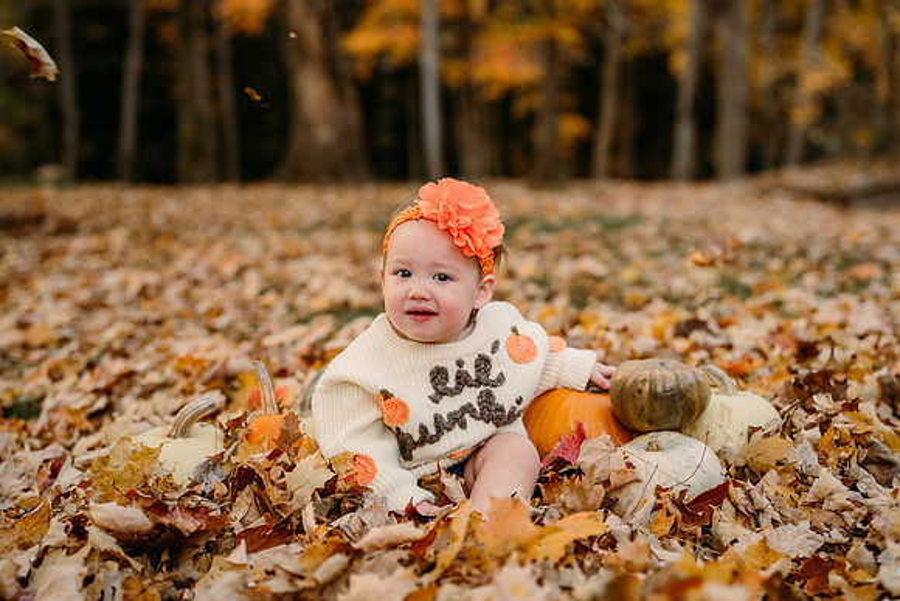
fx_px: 1375
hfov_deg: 36.2
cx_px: 450
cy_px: 300
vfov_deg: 24.6
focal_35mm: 55
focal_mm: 55
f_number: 2.5
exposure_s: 1/500
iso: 320
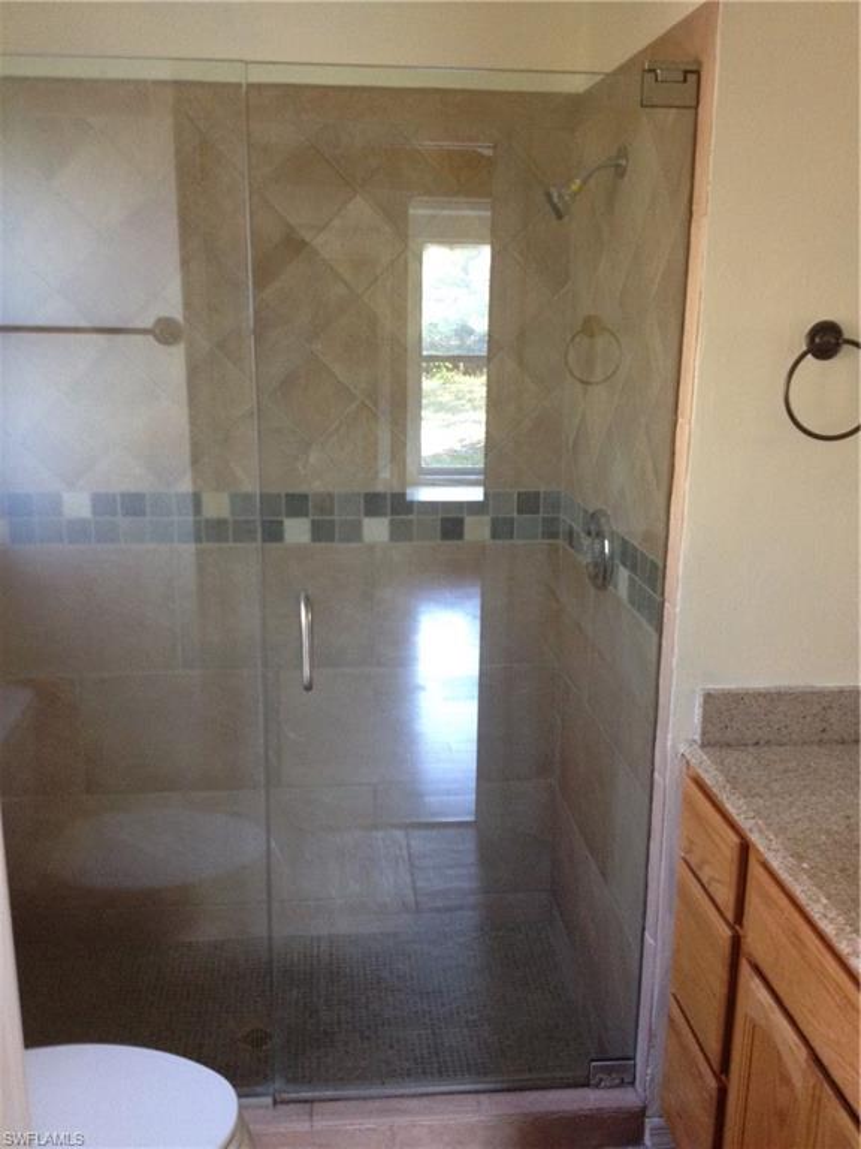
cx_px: 430
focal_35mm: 35
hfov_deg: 40.7
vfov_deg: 52.6
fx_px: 1161
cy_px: 574
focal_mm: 4.28
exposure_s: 1/20
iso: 250
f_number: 2.4
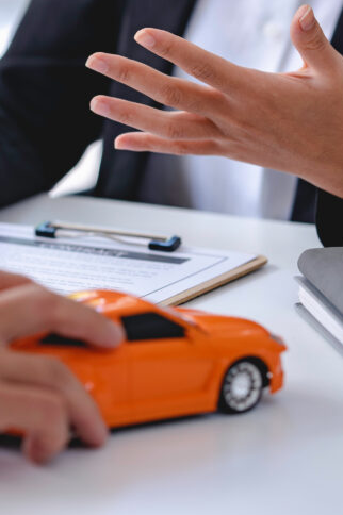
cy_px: 158
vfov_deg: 11.4
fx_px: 2576
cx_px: -9
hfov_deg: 7.6
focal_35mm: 180
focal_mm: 85
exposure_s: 1/100
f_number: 2.8
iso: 100
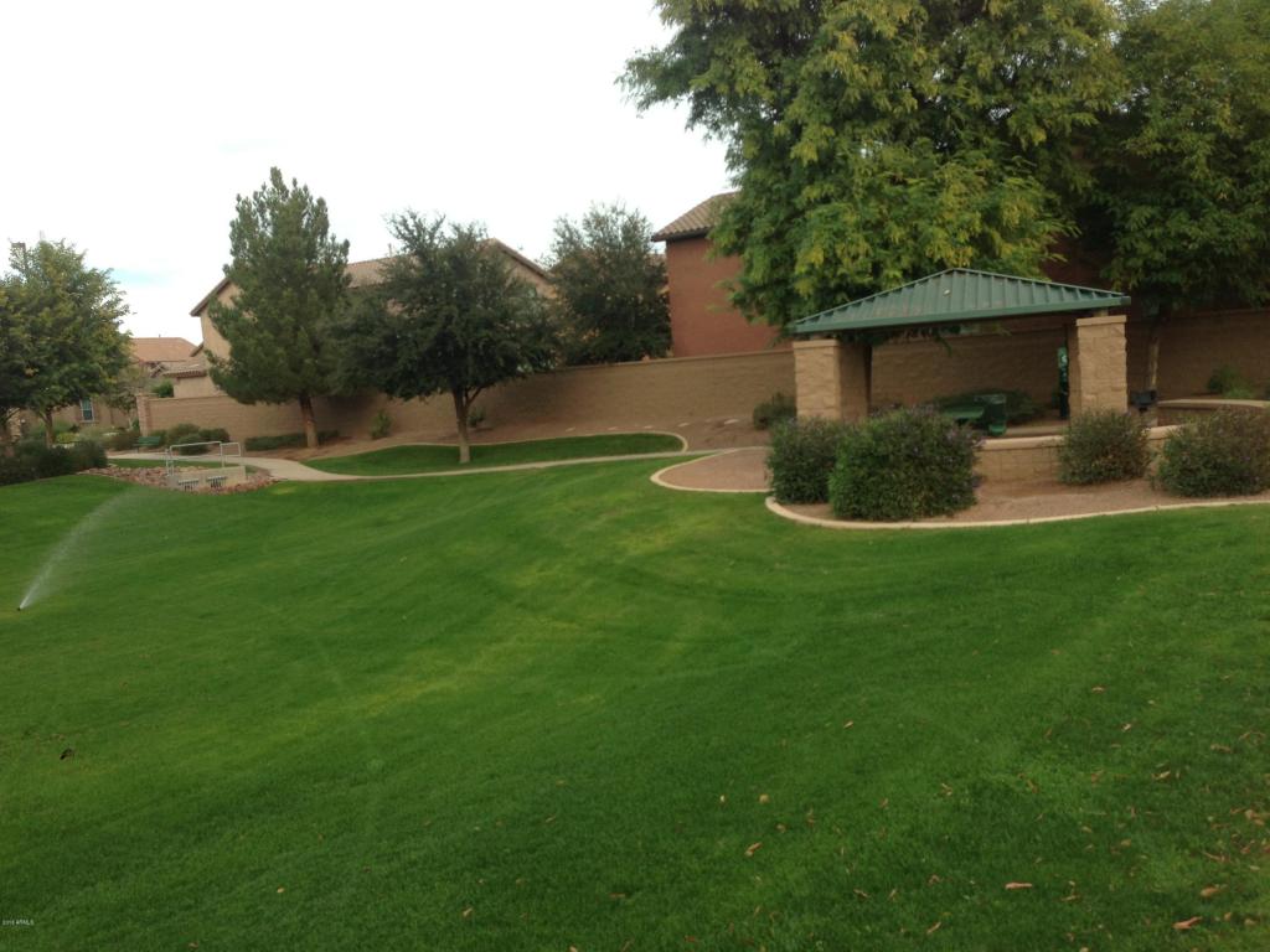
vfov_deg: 42.9
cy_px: 476
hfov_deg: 55.4
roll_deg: +3.1
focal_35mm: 33
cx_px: 635
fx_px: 1211
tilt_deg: -4.8
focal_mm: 4.12
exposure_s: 1/448
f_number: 2.4
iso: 50
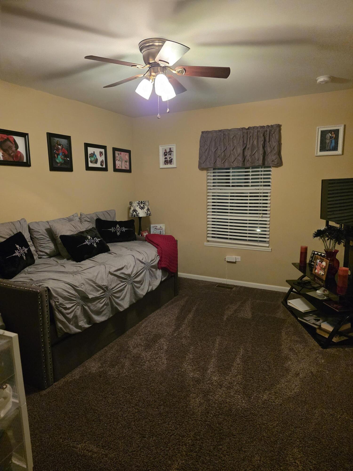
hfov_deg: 58.9
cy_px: 236
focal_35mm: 23
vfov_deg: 73.9
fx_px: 313
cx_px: 176
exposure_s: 1/120
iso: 1600
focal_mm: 6.25
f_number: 1.7
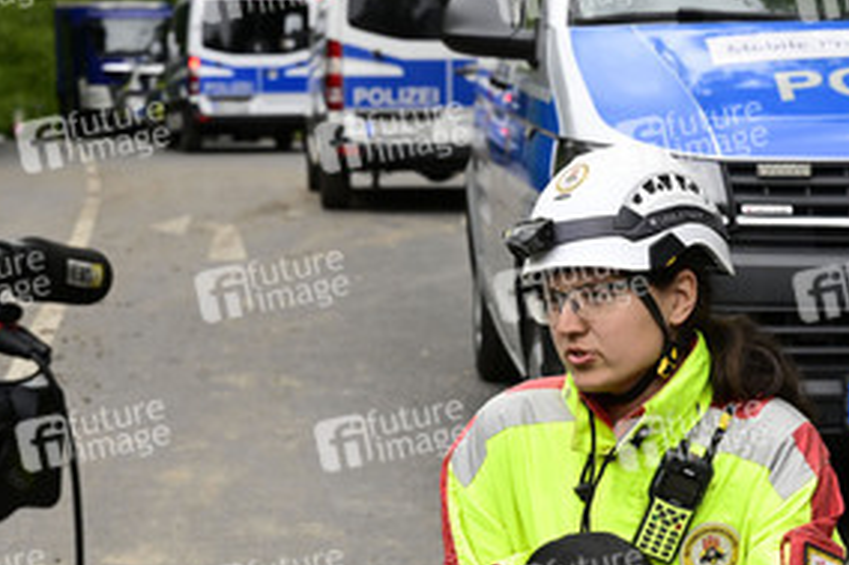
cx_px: 611
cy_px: 362
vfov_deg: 12.3
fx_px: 2616
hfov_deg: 18.3
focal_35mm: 111
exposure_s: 1/6400
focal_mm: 70
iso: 5000
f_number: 7.1
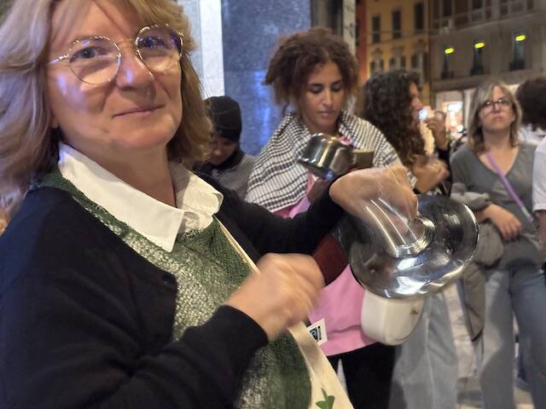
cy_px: 204
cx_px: 273
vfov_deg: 28.0
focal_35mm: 52
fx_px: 820
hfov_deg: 36.8
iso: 500
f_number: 1.6
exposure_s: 1/20
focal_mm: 5.96
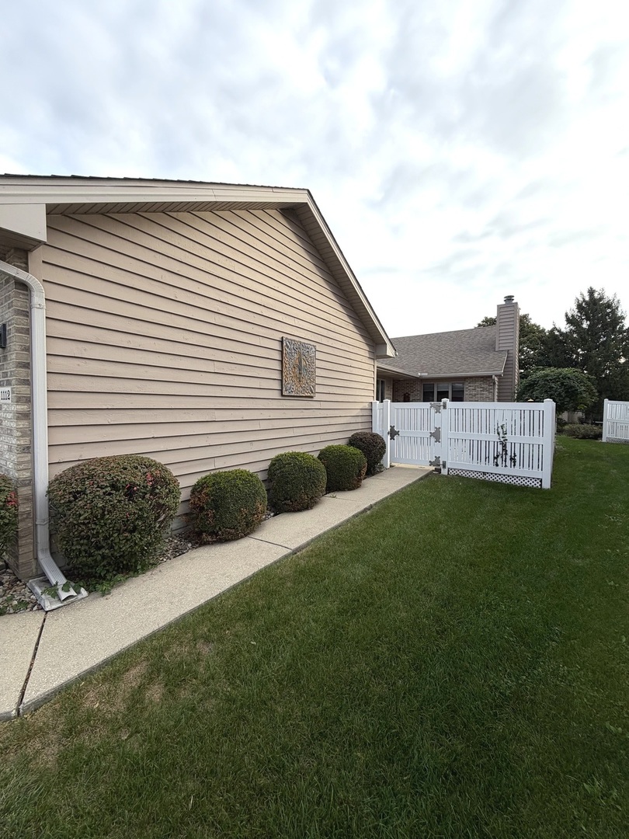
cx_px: 314
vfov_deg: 102.1
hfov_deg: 85.7
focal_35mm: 14
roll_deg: -1.4
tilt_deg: +0.3
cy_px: 420
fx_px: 339
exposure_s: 1/760
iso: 40
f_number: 2.2
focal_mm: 2.22
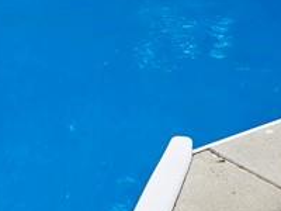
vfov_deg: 12.3
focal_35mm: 118
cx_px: 25
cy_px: -30
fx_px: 958
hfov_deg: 16.5
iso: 12
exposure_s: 1/714
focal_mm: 6.3
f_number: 1.7
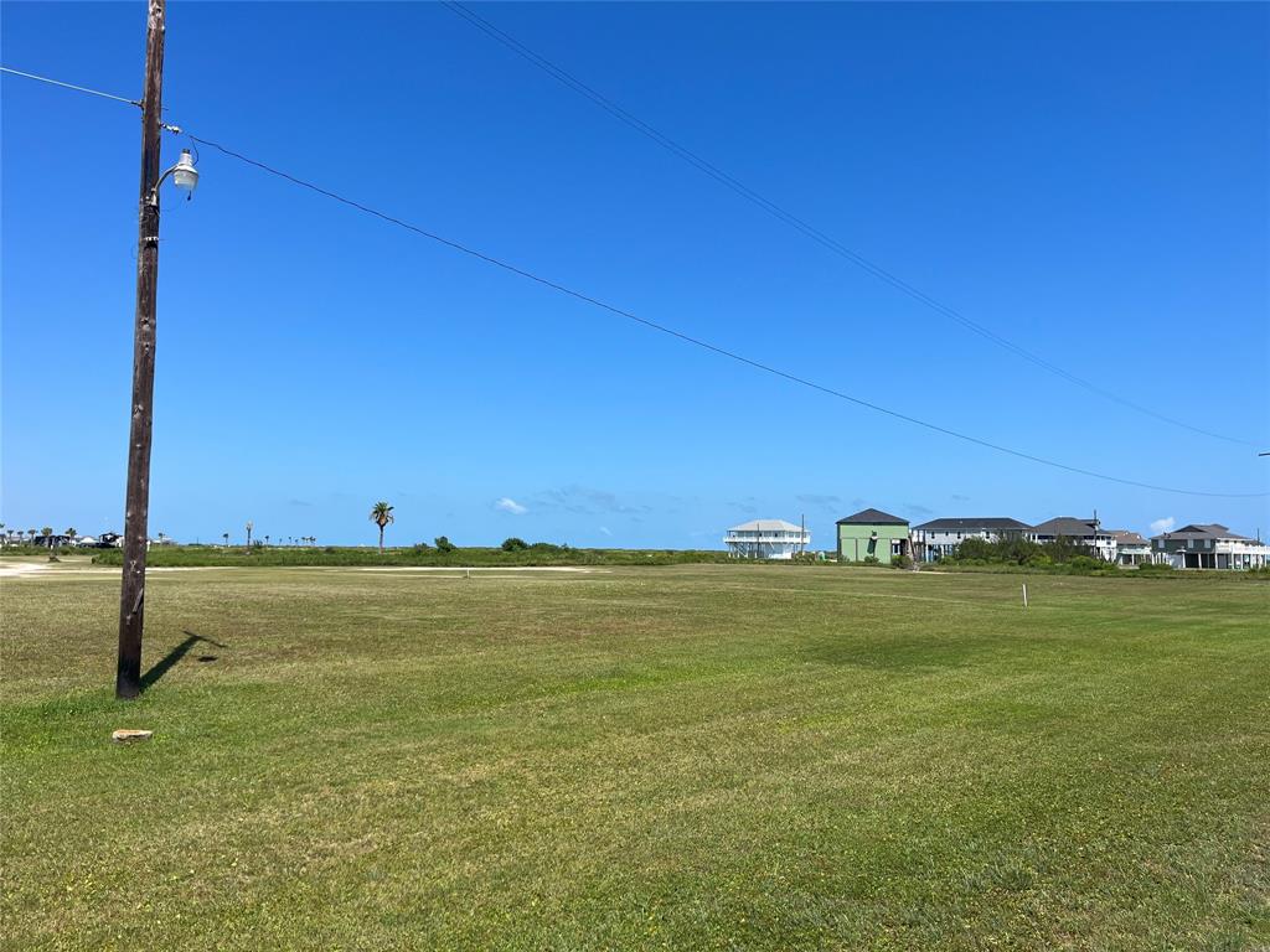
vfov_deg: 53.1
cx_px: 635
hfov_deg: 67.3
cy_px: 476
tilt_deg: +3.8
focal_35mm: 26
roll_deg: -0.9
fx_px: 954
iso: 50
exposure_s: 1/4854
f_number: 1.6
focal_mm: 5.1
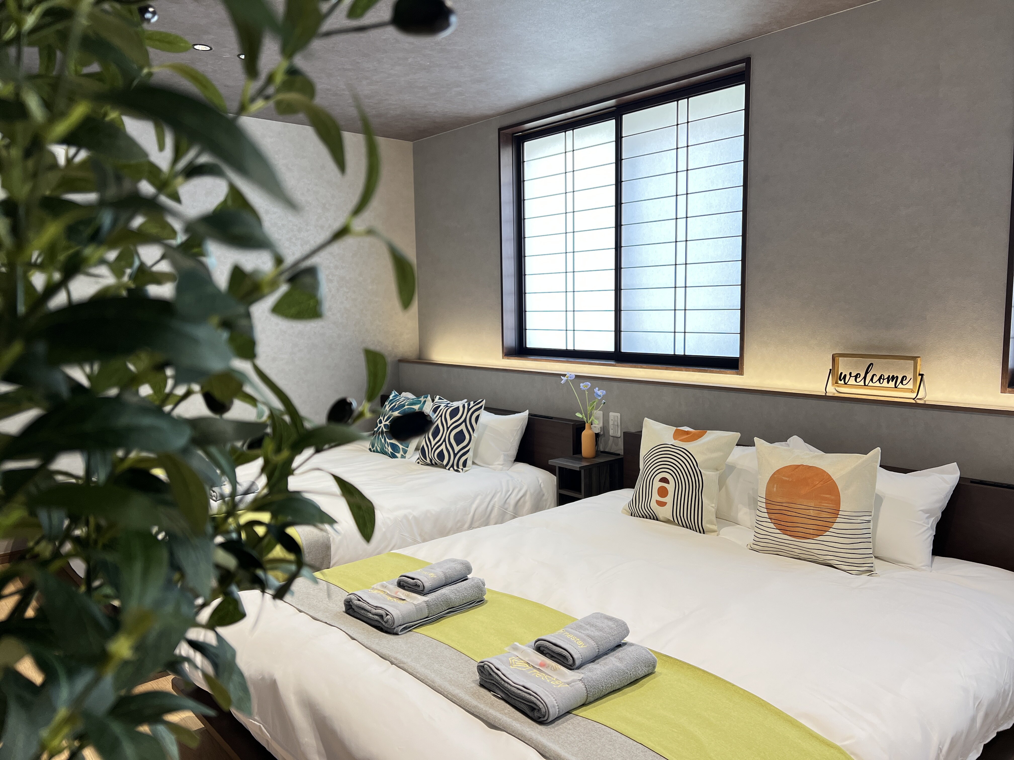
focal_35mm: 26
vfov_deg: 53.1
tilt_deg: -6.1
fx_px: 762
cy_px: 380
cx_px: 507
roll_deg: +1.0
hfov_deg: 67.3
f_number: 1.5
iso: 80
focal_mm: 5.7
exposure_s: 1/50
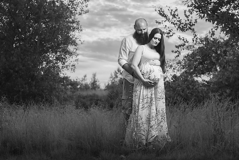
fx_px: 422
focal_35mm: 64
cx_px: 110
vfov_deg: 21.4
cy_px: 64
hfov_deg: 31.6
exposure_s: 1/2000
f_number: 2.8
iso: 100
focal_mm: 50
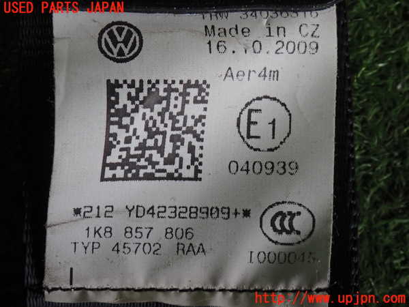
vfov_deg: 14.8
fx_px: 1182
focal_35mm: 100
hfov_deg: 19.6
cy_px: 154
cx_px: 204
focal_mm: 18
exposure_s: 1/100
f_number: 4.9
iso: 320
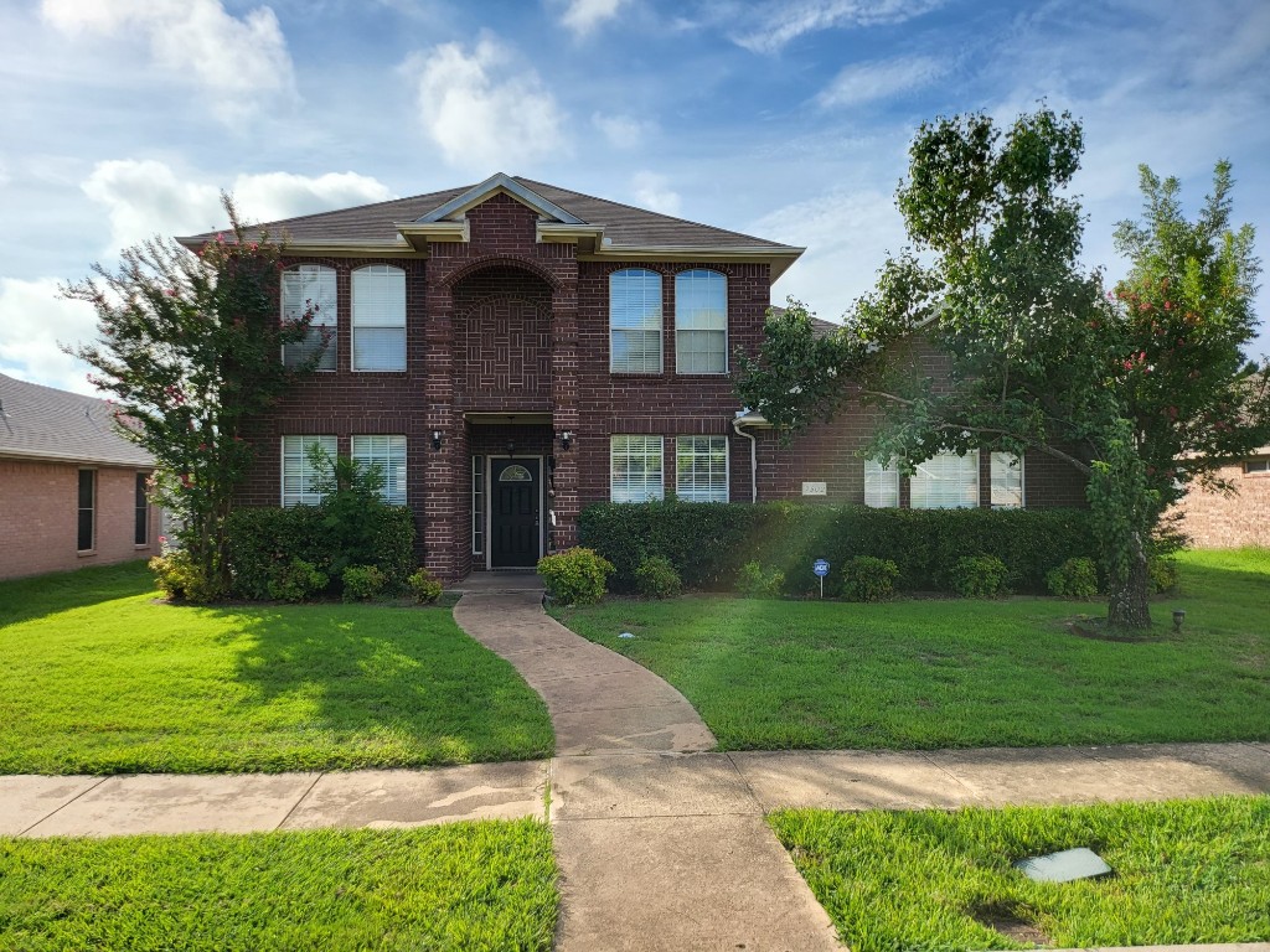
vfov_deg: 56.8
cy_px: 476
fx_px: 881
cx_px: 635
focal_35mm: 24
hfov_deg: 71.6
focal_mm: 5
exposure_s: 1/2410
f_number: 1.8
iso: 40
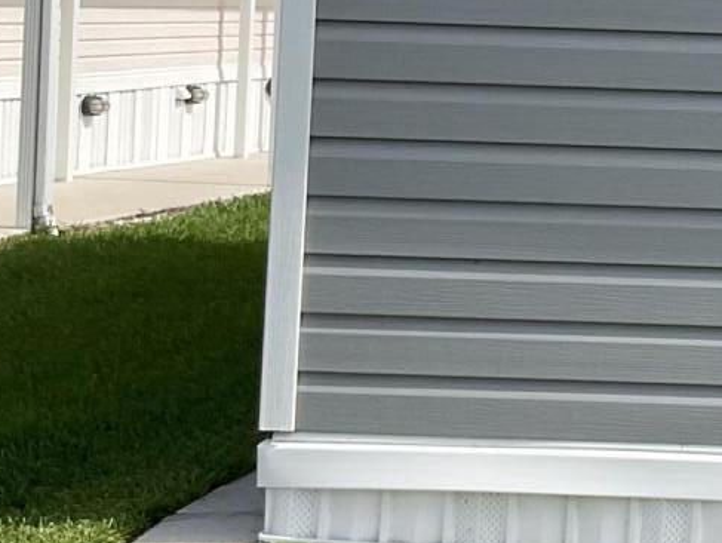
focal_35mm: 119
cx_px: 1010
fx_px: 2484
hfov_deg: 15.5
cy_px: -33
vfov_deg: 12.3
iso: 16
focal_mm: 3
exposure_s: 1/1577
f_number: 1.8
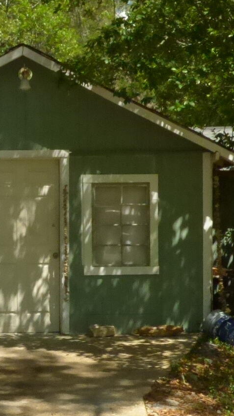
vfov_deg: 26.7
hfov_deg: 15.2
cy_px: 274
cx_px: 27
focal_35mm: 79
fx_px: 871
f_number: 7.1
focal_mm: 5.29
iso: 800
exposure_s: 1/1600
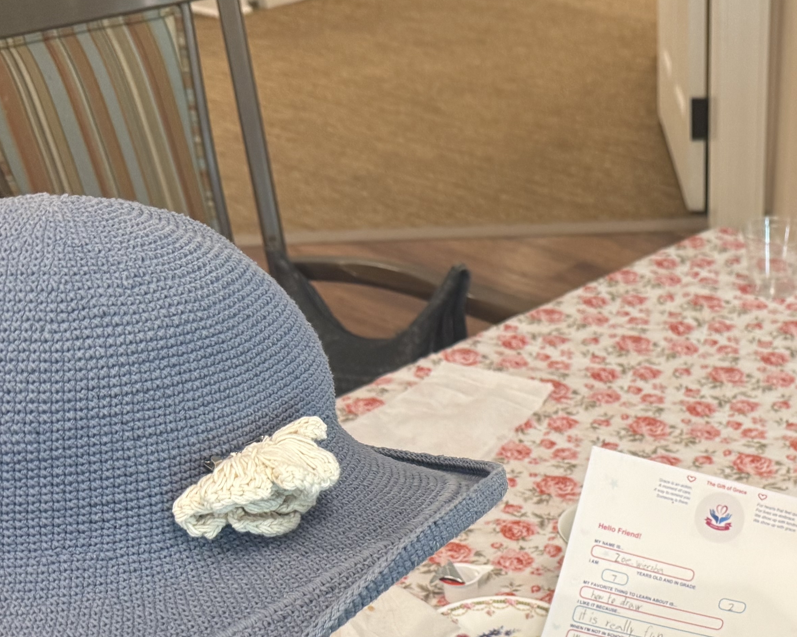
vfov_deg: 24.9
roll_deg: -0.3
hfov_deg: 31.7
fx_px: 1344
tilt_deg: -38.6
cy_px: 695
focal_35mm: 57
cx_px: 696
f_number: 1.78
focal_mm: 6.76
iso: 200
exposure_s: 1/60
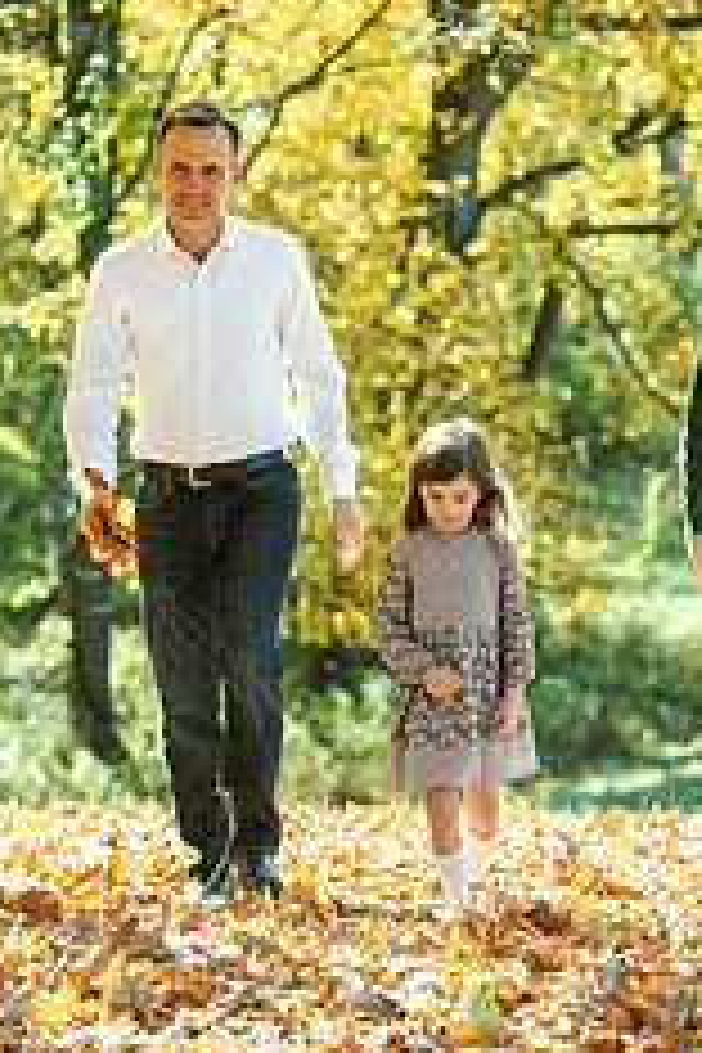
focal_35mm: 202
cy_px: 328
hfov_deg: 6.8
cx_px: 634
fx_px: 5908
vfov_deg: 10.2
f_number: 4
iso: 500
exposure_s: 1/1000
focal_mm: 105
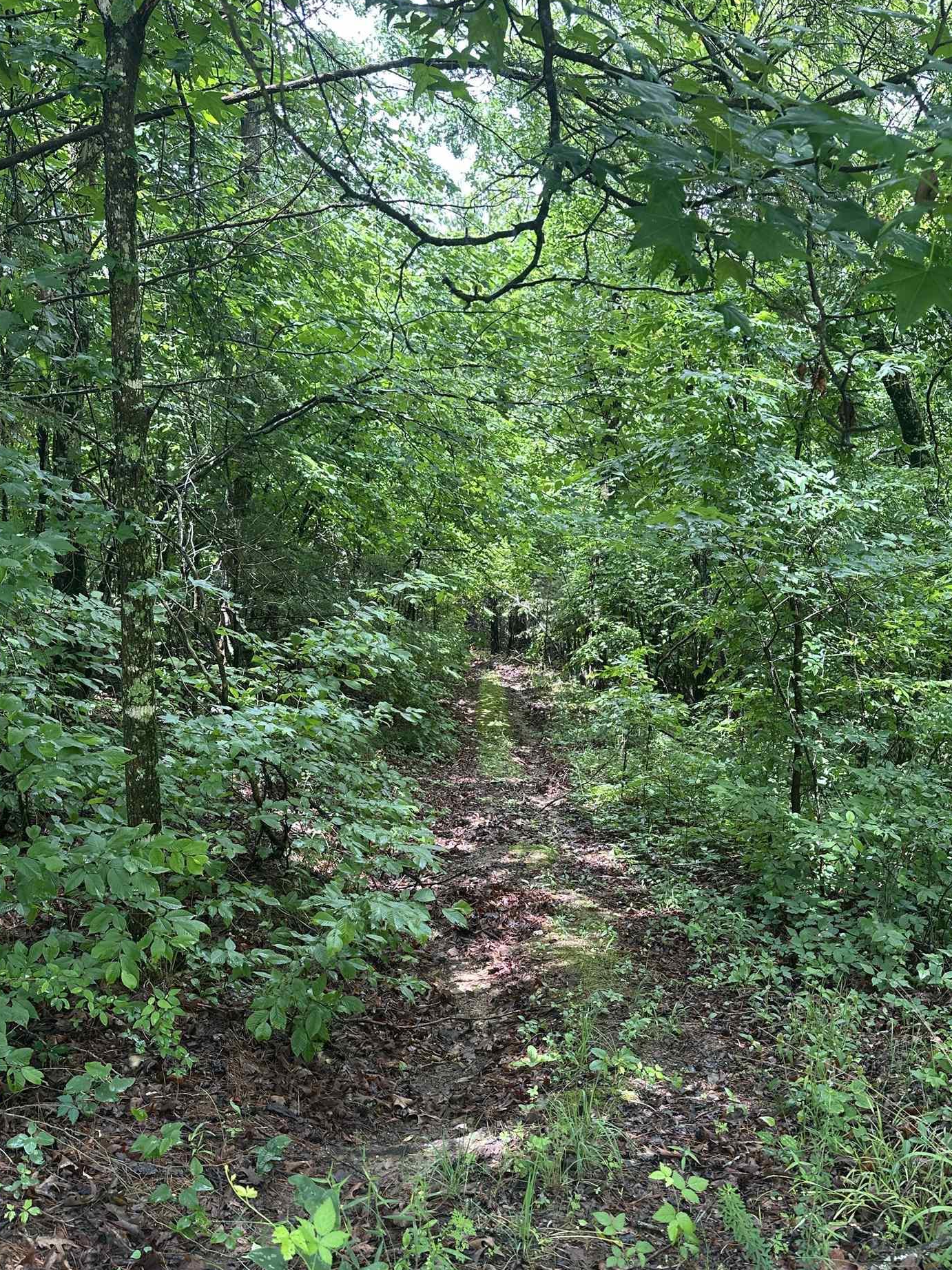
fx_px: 1100
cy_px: 720
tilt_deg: -11.7
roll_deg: -1.3
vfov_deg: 59.7
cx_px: 508
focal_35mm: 30
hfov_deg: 46.8
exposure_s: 1/185
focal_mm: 6.86
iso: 80
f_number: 1.78
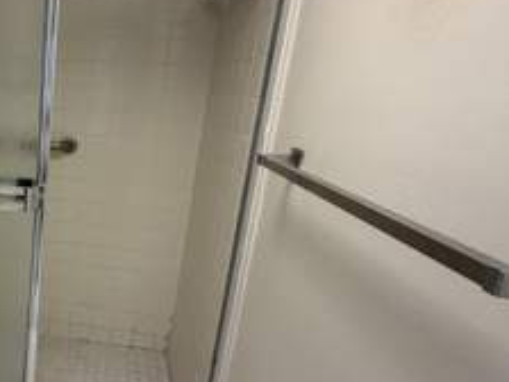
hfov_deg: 51.4
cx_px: 32
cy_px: 194
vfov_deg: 46.8
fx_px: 441
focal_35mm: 30
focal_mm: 2.22
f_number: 2.2
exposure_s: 1/121
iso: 160
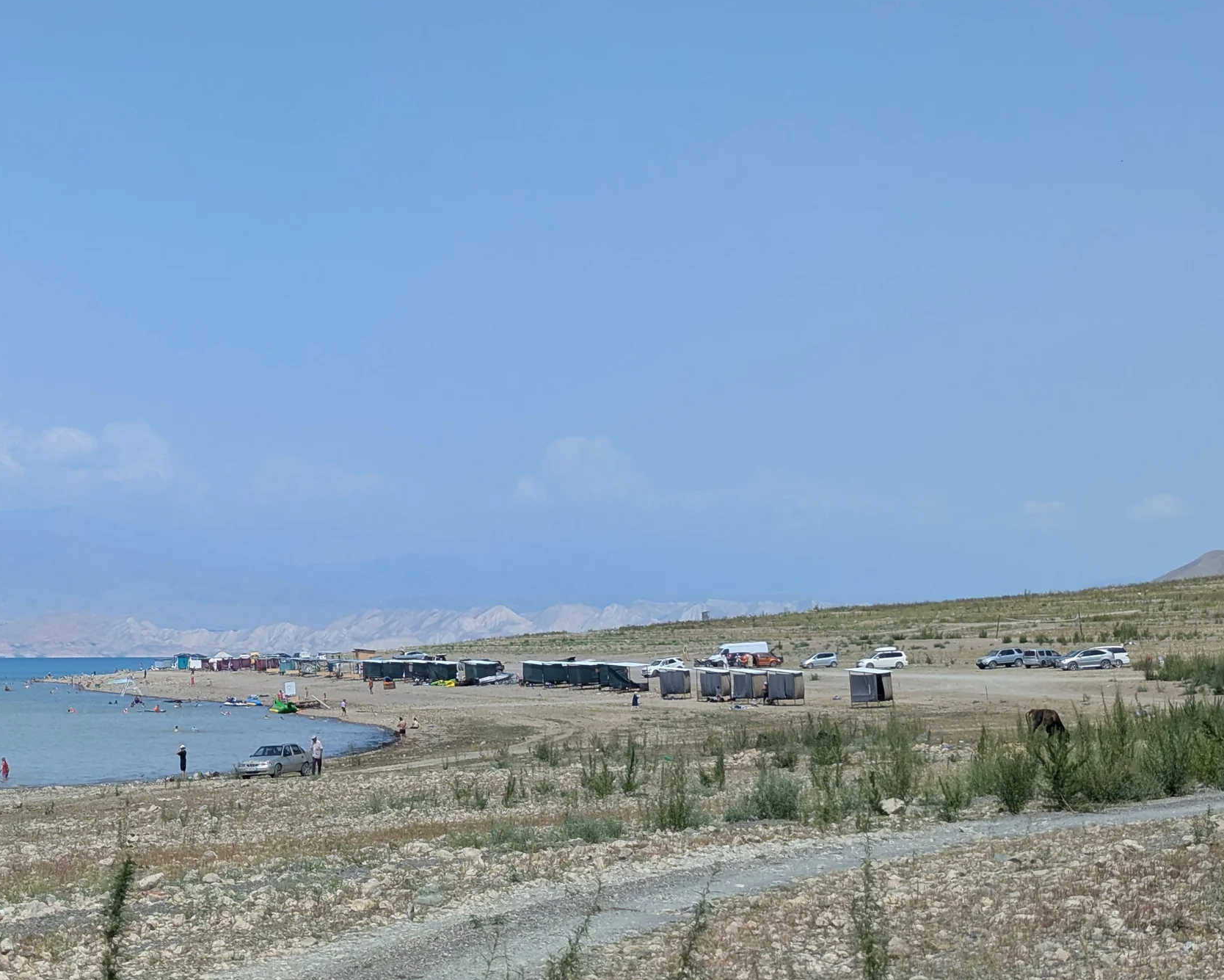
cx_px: 290
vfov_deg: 21.2
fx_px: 2609
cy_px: 369
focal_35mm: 72
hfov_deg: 26.0
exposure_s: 1/2618
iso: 51
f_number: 1.85
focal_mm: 6.81
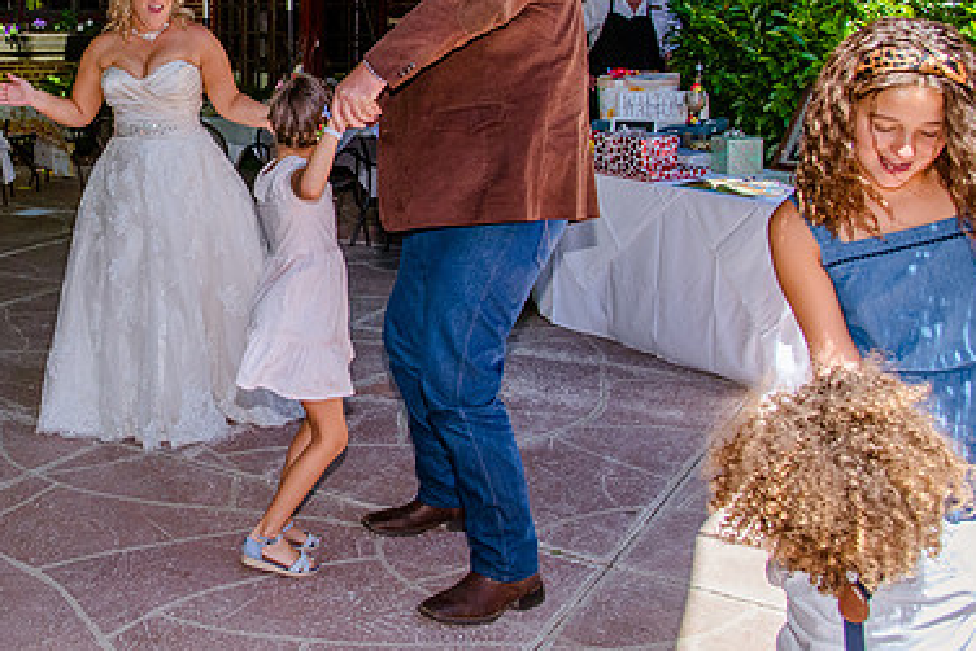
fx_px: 1220
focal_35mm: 45
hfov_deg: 40.1
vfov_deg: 29.3
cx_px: 86
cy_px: 149
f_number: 9
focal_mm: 24
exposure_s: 1/800
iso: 1600
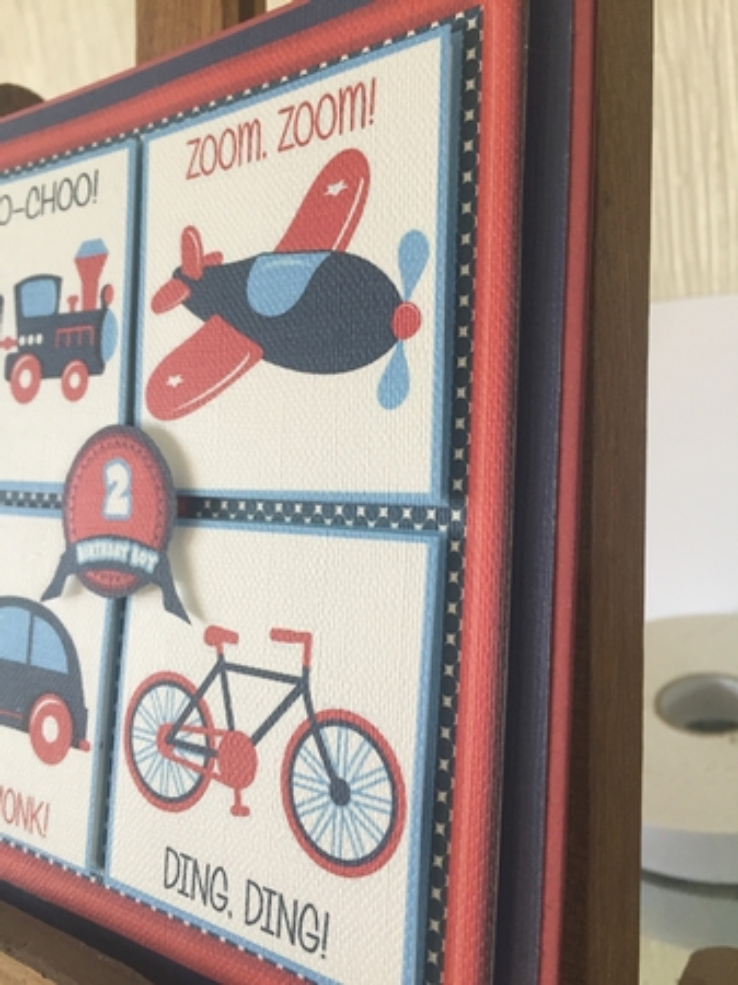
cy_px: 492
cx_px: 369
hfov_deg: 48.2
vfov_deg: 61.7
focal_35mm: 29
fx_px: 825
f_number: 2.2
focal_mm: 4.15
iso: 64
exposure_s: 1/33
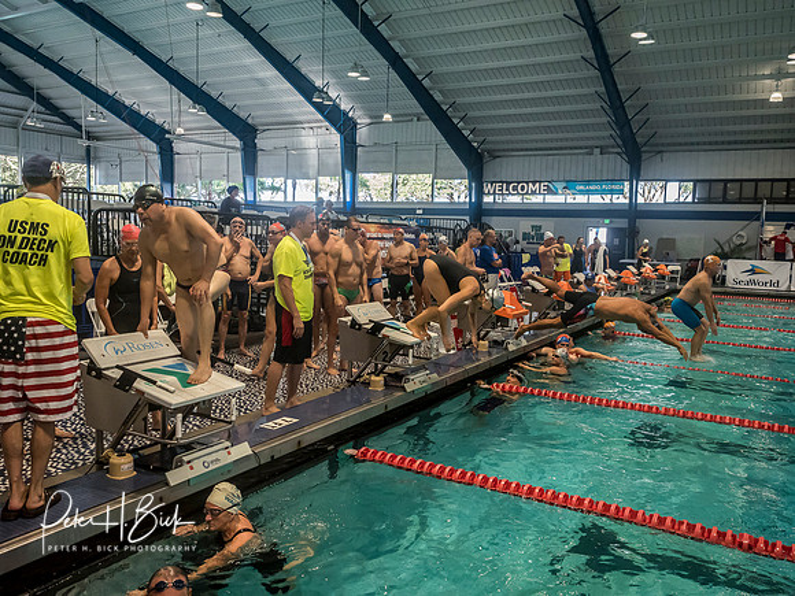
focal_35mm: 28
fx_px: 643
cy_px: 298
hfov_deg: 63.4
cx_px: 398
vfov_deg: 49.7
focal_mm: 14
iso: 3200
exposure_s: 1/1000
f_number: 2.8
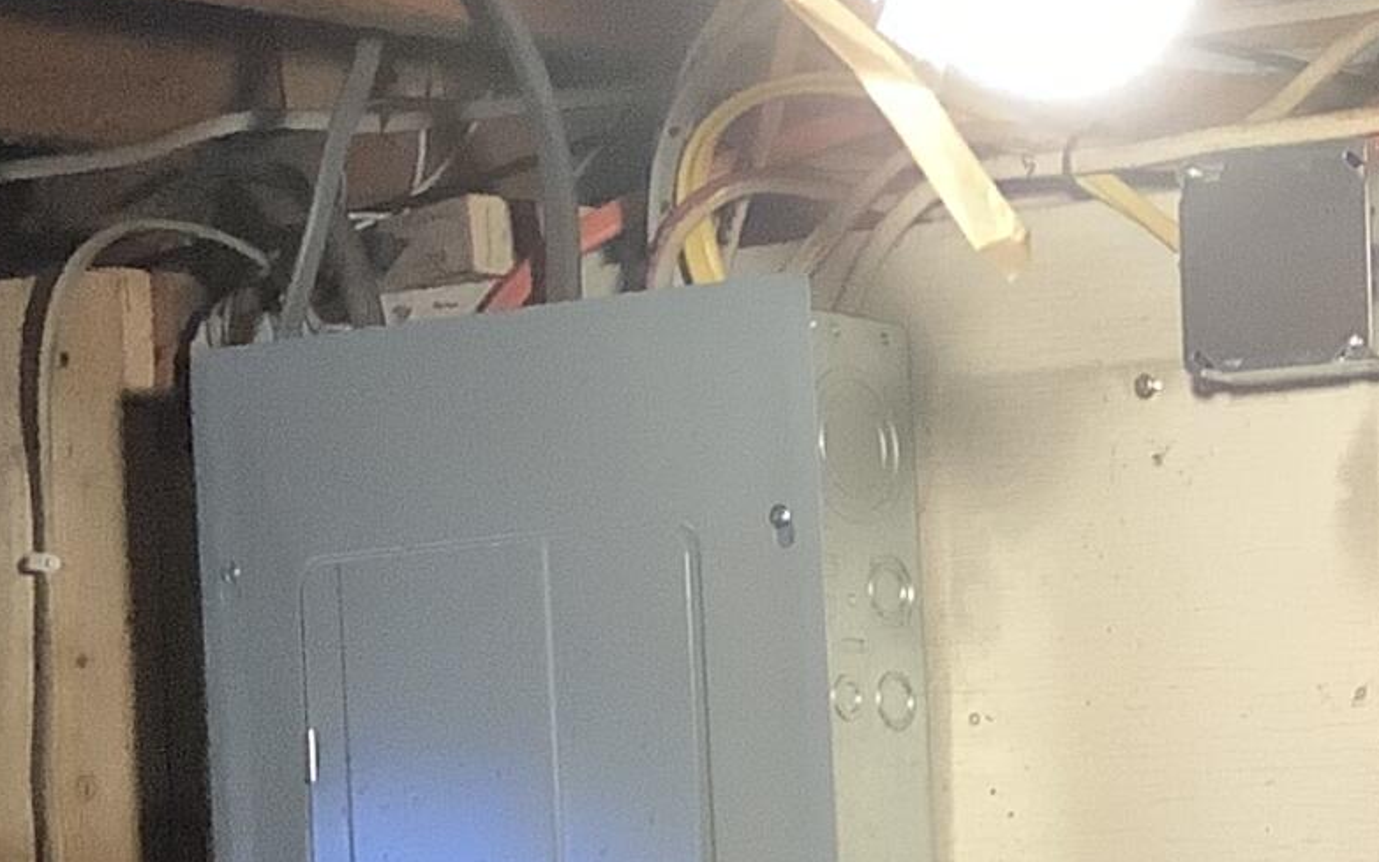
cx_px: 2090
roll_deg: +2.6
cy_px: 1029
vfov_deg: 10.2
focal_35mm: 126
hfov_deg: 15.3
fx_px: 4736
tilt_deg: -3.9
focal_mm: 3.3
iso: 320
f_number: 2.4
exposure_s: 1/40
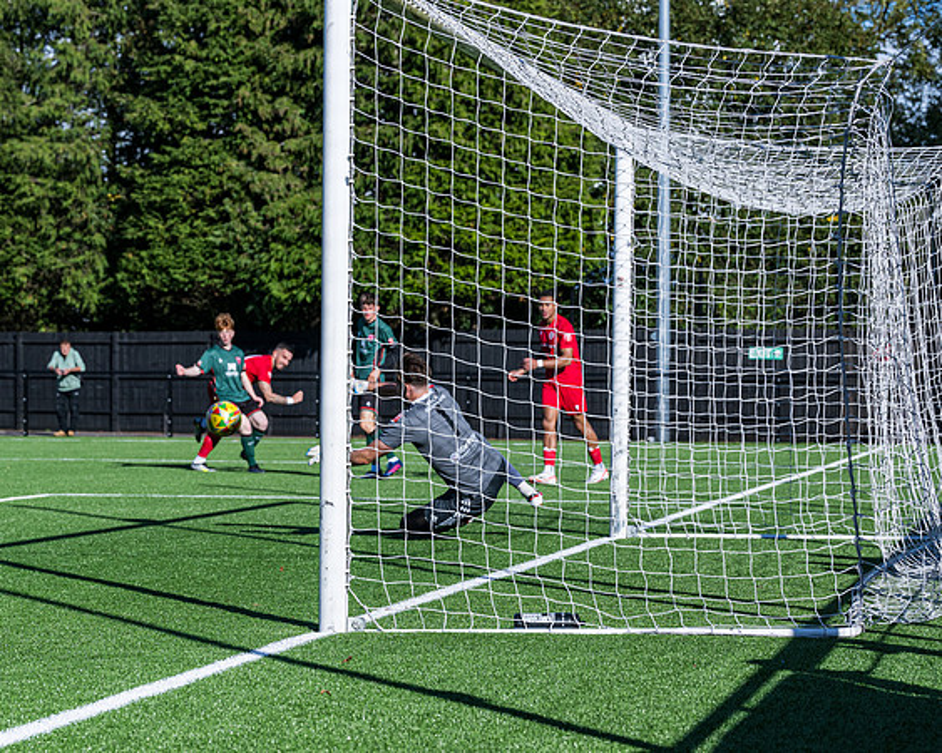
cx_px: 423
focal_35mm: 108
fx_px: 3013
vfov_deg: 14.2
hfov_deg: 17.8
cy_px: 492
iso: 200
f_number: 5
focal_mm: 70
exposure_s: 1/2500
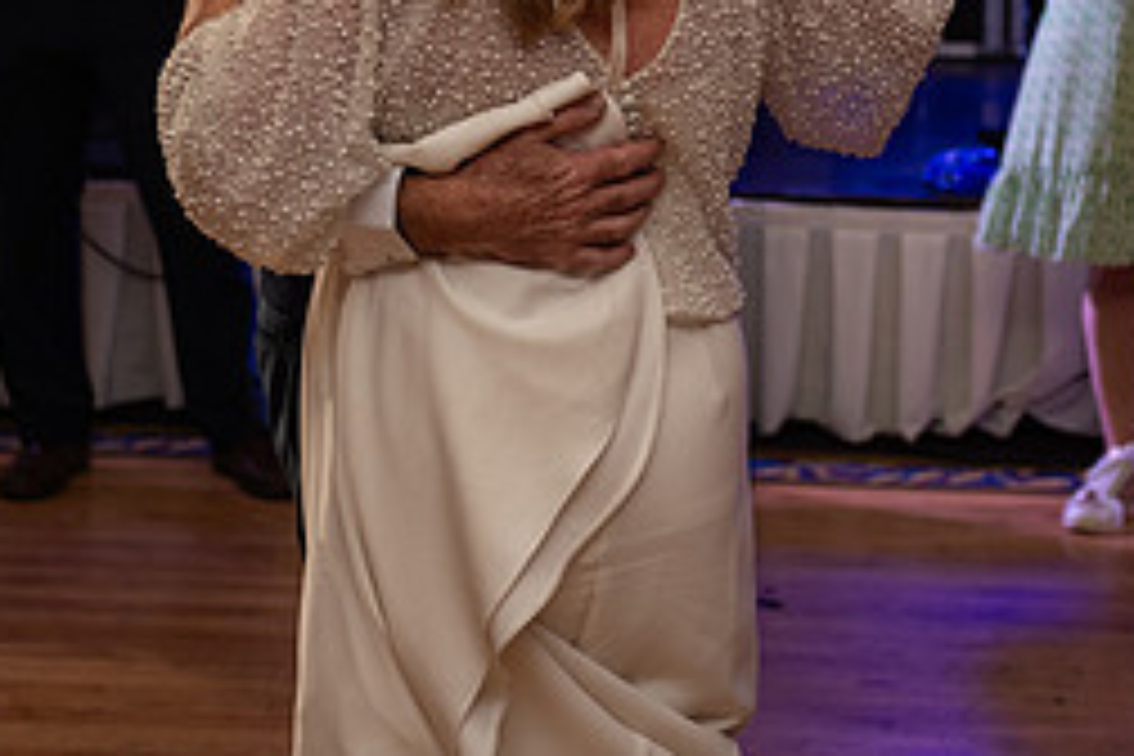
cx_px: 594
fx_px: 4063
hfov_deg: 15.9
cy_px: -79
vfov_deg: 10.5
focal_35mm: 129
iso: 500
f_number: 3.5
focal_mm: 56
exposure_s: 1/160
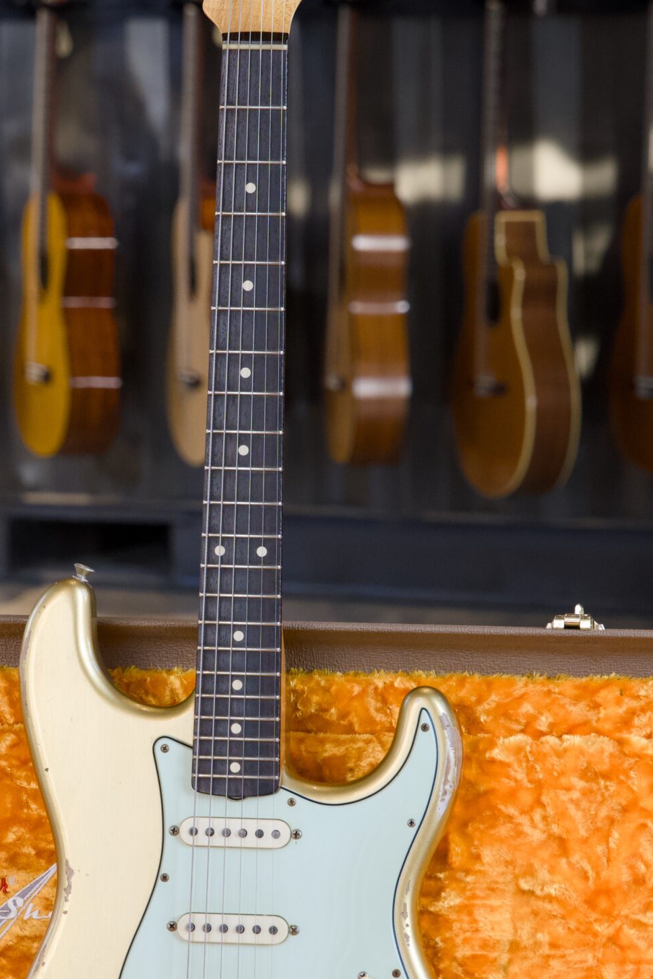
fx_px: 5032
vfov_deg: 11.1
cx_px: 152
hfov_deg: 7.4
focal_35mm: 185
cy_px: 512
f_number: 8
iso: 3200
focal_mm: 105
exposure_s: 1/80
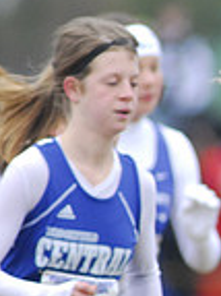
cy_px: 205
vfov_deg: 1.1
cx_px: 597
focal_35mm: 1759
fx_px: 14996
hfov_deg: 0.8
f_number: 4
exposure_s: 1/1000
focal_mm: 300
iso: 640
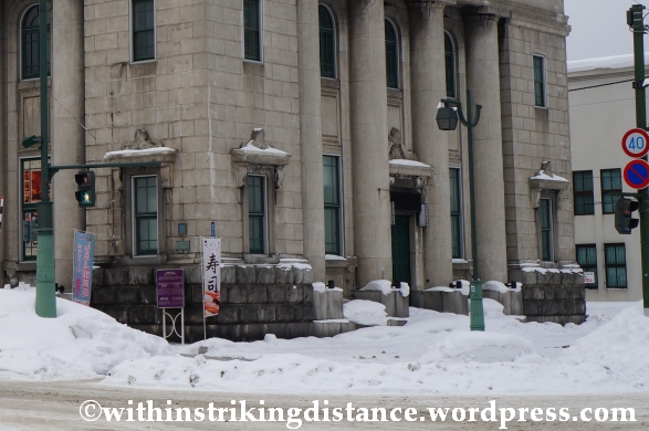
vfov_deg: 14.7
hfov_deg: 21.8
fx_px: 1657
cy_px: 75
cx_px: 112
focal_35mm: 92
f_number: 11
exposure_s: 1/100
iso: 200
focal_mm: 36
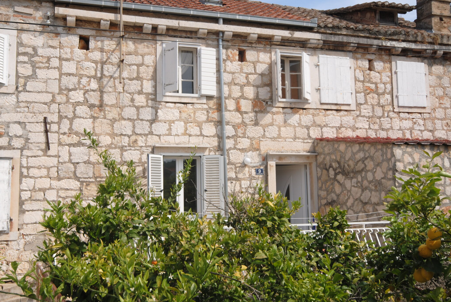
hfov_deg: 47.3
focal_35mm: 41
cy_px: 151
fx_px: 514
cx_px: 211
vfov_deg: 32.7
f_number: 10
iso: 100
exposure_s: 1/200
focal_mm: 20
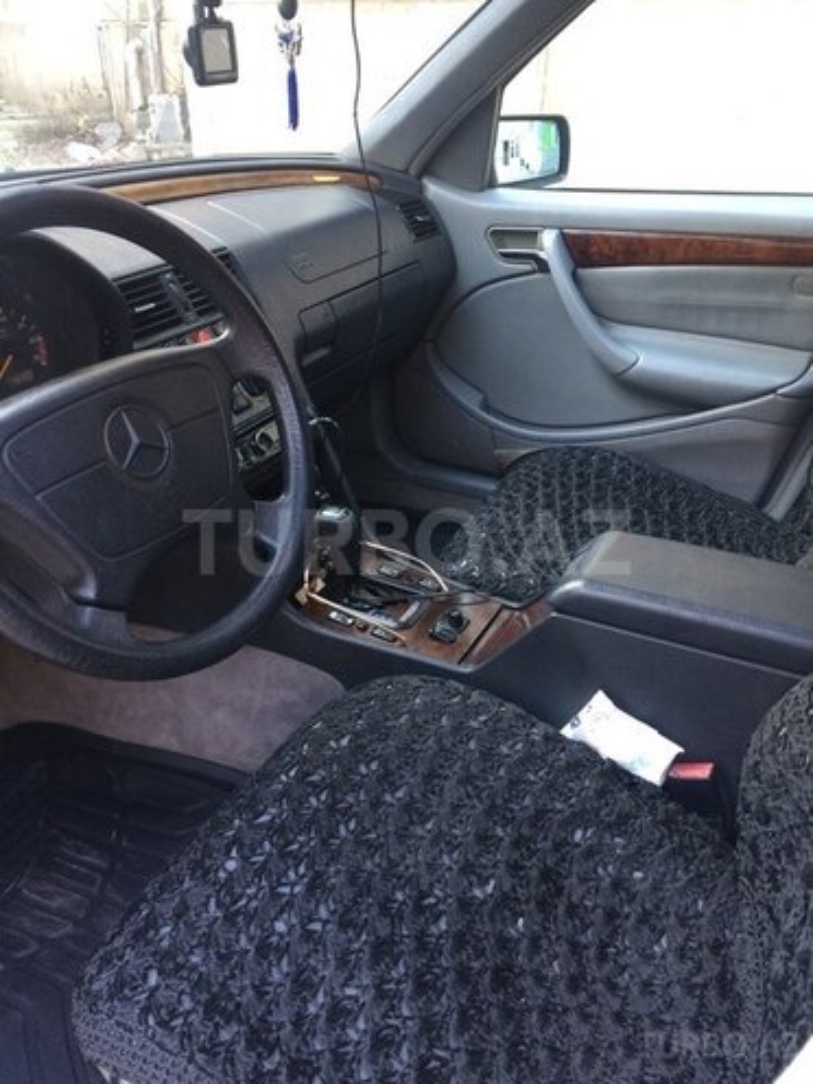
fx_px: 908
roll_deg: +1.3
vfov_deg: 61.7
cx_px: 406
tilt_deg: -27.2
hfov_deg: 48.2
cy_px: 542
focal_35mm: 29
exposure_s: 1/33
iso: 100
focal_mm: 4.15
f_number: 2.2
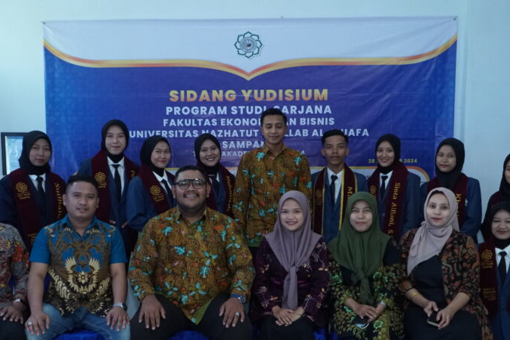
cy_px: 234
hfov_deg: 47.4
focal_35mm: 41
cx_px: 240
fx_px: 581
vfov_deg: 32.3
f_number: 4
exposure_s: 1/80
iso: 1600
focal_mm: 18
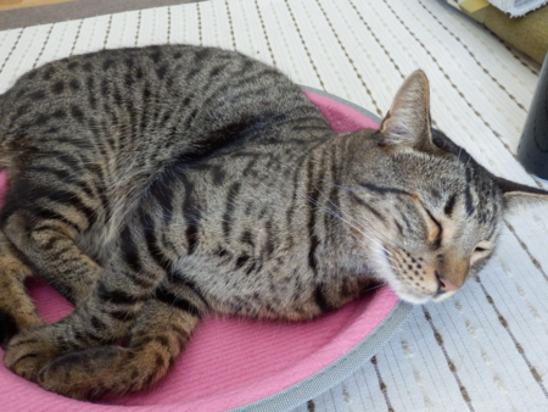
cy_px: 206
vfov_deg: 46.8
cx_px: 274
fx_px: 475
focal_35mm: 30
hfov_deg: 59.9
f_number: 3.3
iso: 800
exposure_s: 1/30
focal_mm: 5.5
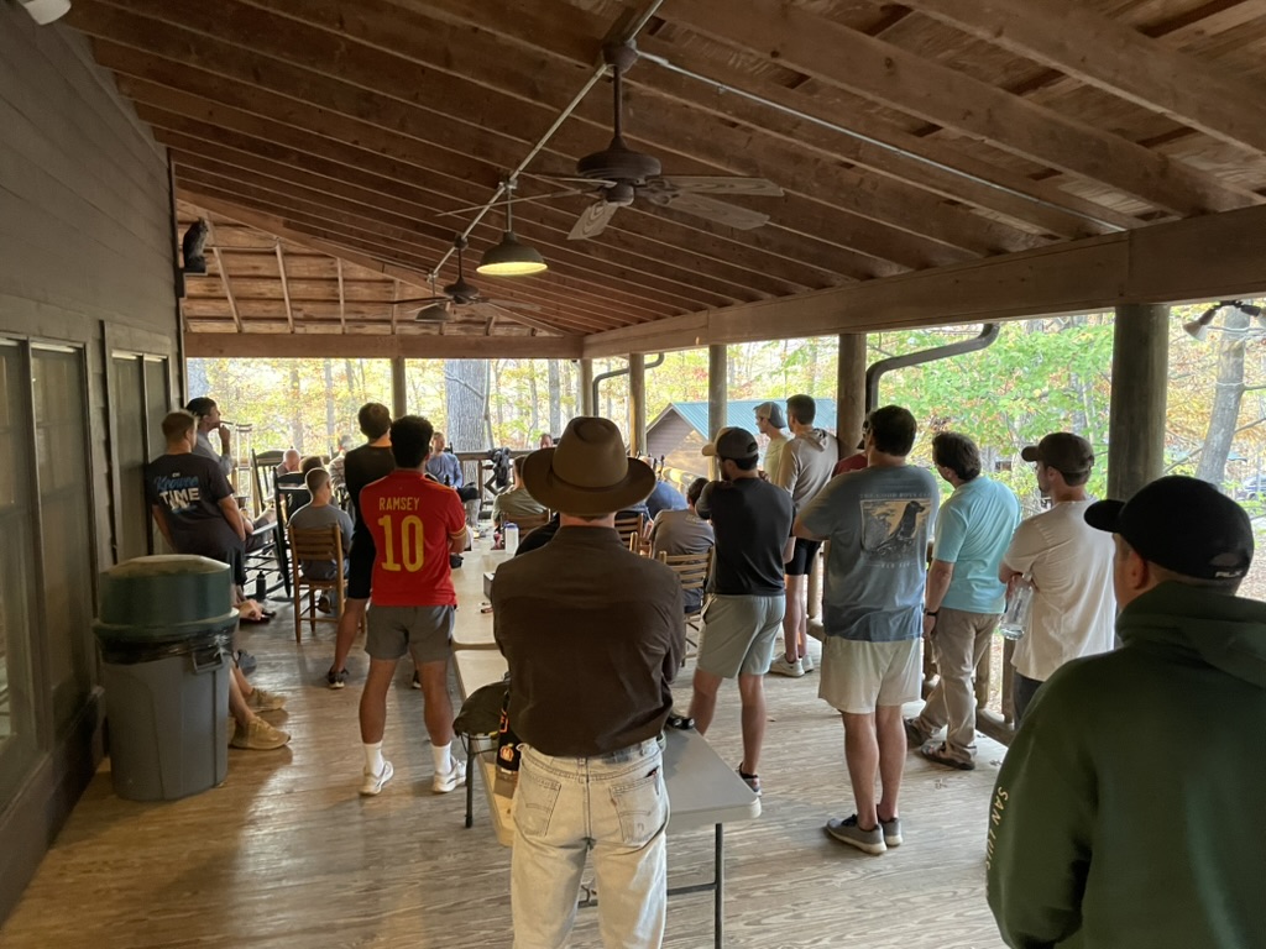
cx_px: 633
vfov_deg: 53.1
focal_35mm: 26
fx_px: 951
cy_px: 474
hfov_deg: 67.3
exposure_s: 1/40
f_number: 1.6
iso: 500
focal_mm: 4.2
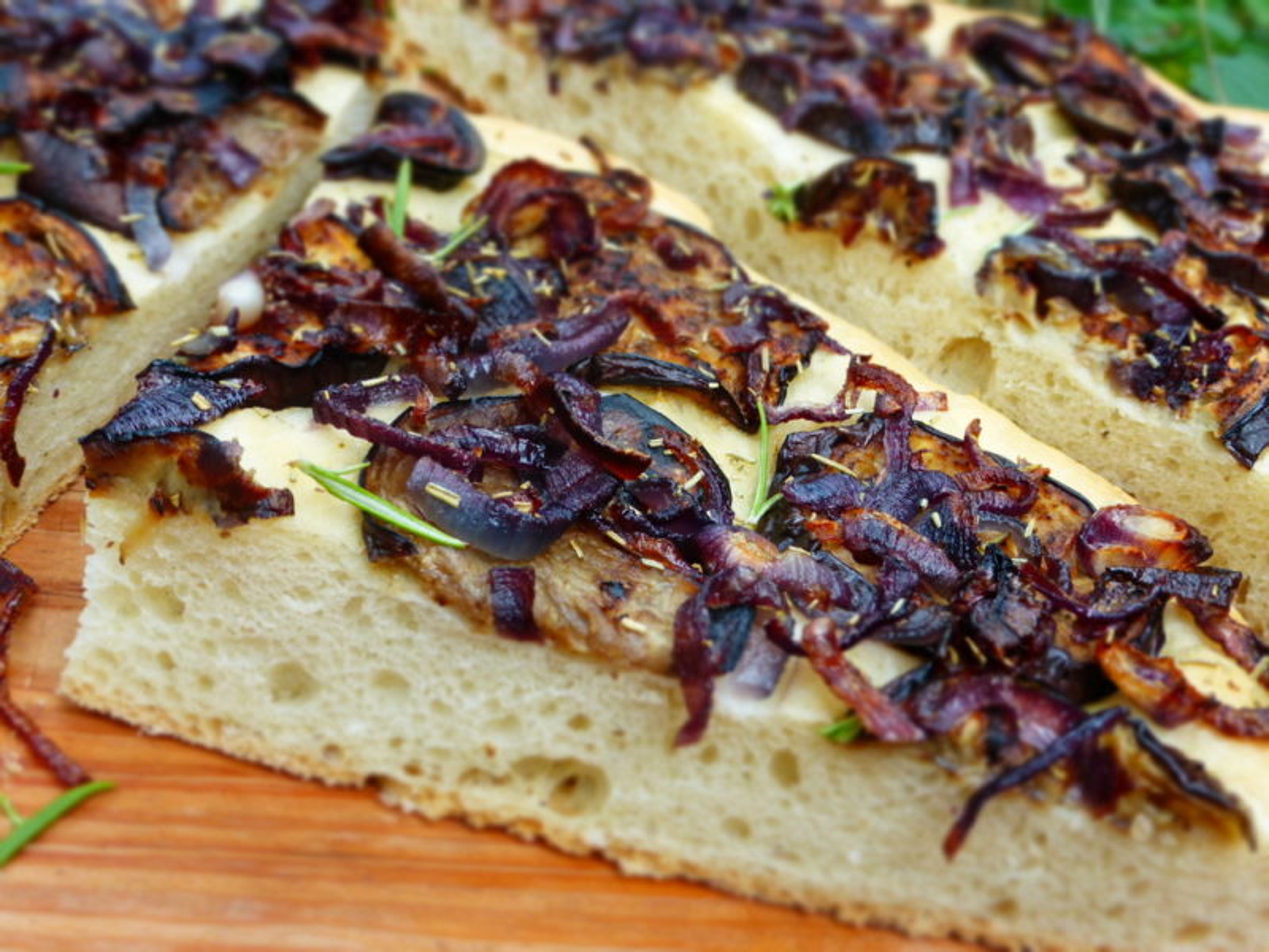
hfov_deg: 45.8
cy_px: 476
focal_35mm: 41
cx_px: 634
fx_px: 1503
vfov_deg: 35.1
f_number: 3.9
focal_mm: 7.4
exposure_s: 1/60
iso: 250
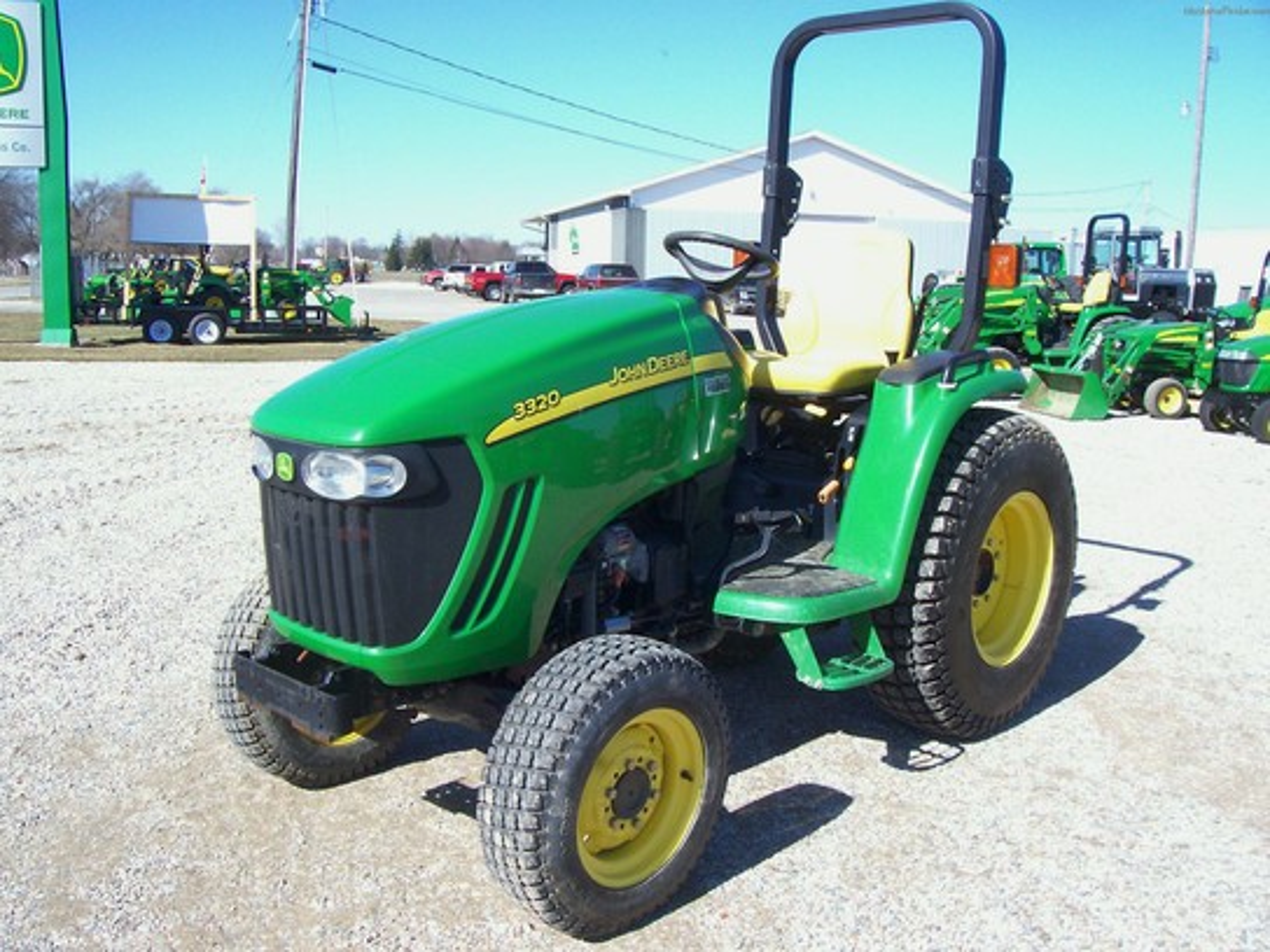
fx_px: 1247
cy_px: 476
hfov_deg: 54.0
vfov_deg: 41.8
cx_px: 635
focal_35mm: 34
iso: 80
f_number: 5.1
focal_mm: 5.6
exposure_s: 1/242
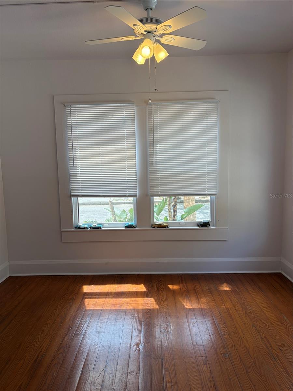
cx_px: 146
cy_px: 196
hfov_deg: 53.1
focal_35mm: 26
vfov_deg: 67.3
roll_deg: +1.2
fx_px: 293
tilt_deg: -8.4
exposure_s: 1/331
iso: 50
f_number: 1.6
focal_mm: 5.96
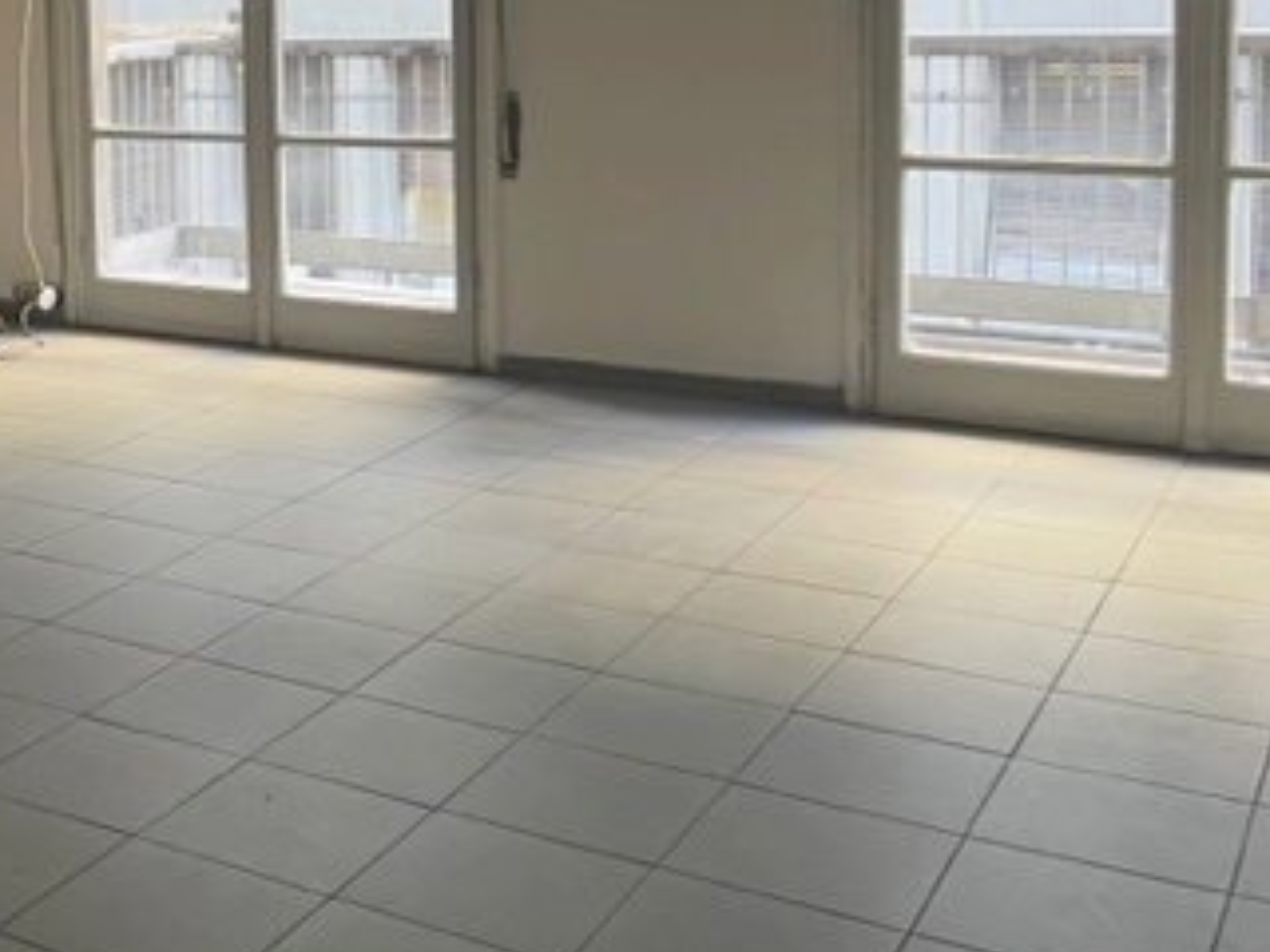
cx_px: 75
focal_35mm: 52
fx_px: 1908
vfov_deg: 27.2
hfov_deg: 34.3
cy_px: 119
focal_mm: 5.1
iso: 64
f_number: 1.6
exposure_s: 1/50
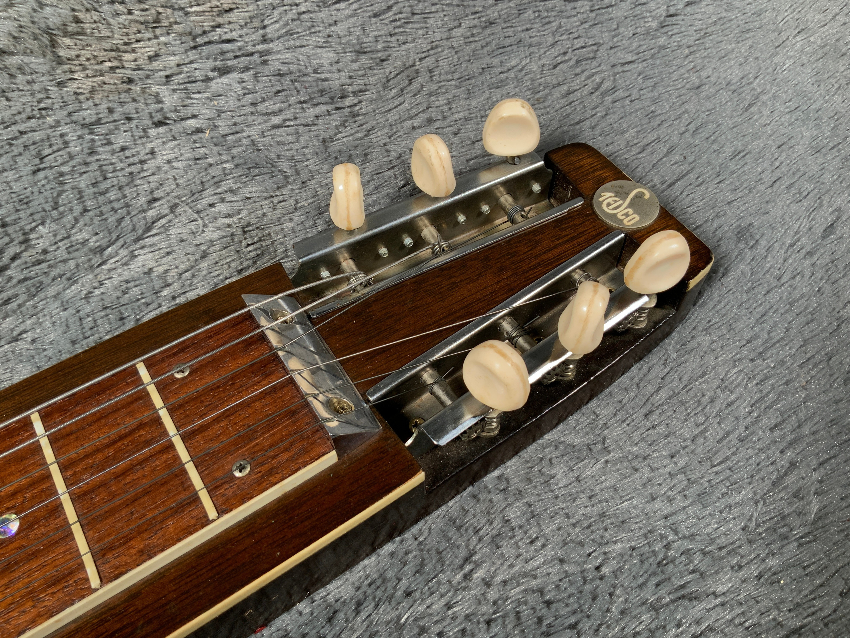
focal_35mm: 29
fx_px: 712
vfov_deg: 48.2
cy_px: 319
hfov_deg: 61.7
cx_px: 425
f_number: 1.8
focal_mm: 3
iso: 32
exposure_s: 1/104
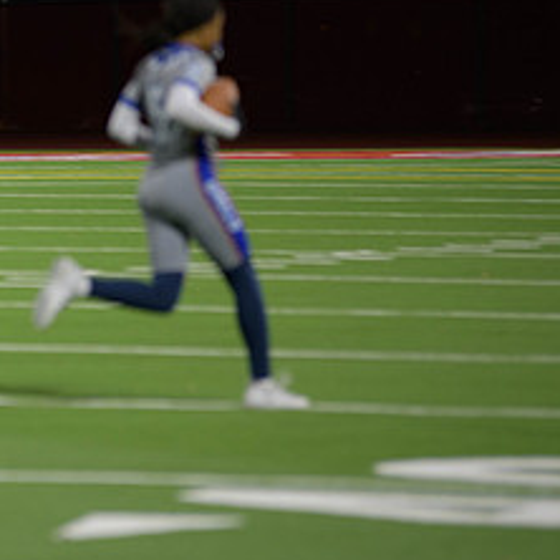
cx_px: -38
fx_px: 8145
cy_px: 195
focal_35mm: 445
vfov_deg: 3.9
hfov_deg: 3.9
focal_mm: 200
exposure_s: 1/200
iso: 800
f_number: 2.8
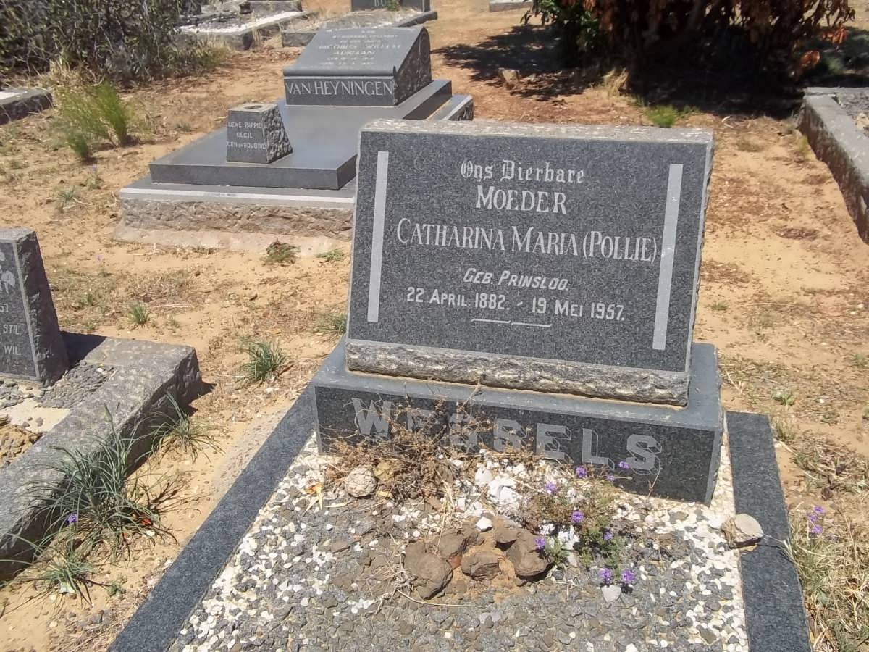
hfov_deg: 56.8
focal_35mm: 32
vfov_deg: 44.2
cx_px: 434
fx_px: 803
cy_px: 326
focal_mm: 5.7
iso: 80
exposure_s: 1/500
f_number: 5.5
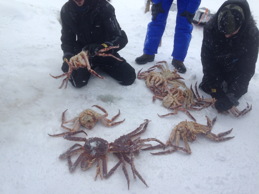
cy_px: 97
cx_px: 130
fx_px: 247
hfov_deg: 55.4
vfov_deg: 42.9
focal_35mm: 33
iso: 50
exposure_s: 1/204
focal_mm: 4.12
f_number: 2.4
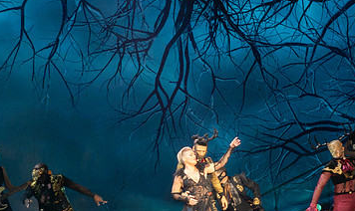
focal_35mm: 340
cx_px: 202
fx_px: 3247
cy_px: 179
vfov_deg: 3.7
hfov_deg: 6.3
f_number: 5.6
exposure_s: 1/100
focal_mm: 71.6
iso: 800
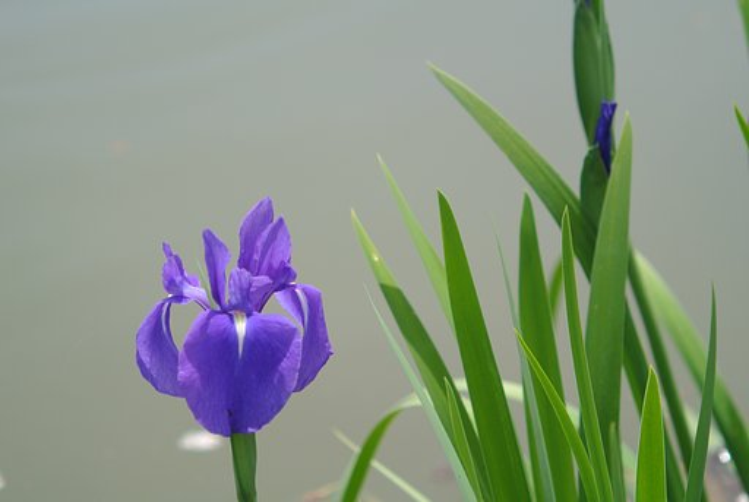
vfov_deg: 8.5
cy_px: 251
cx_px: 374
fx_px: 3375
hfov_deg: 12.7
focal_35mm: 162
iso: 100
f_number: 2.8
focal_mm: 60
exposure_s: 1/800
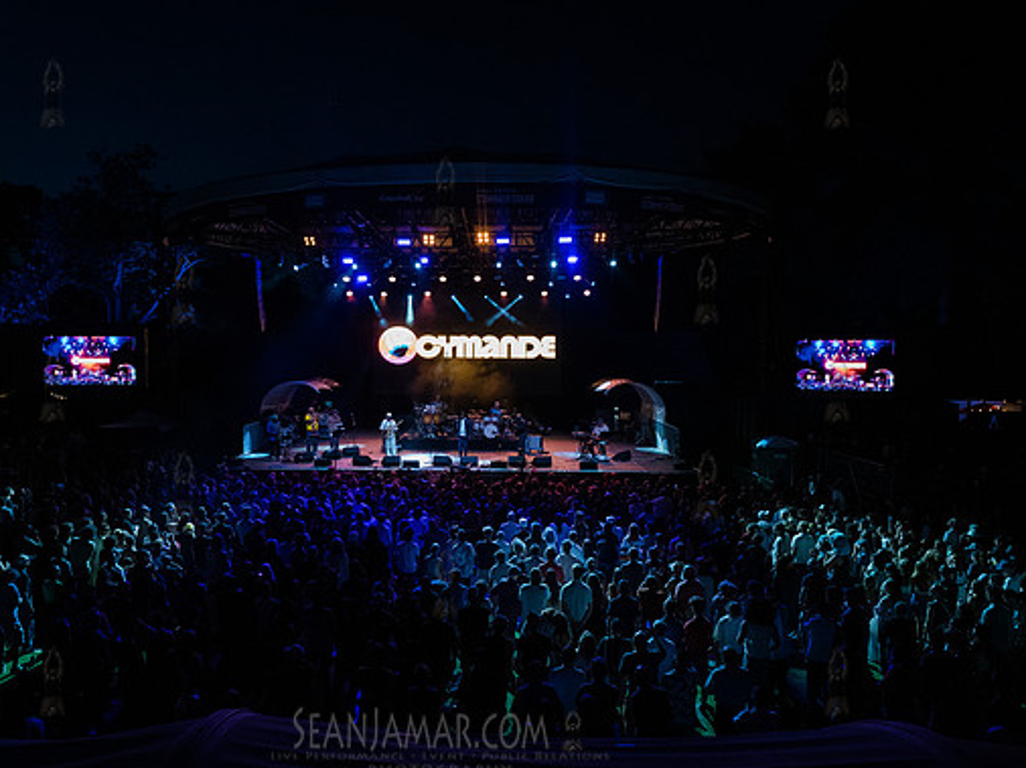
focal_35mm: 27
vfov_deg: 51.3
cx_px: 444
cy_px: 386
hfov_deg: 65.1
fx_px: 800
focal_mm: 24
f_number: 4
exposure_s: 1/500
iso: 6400
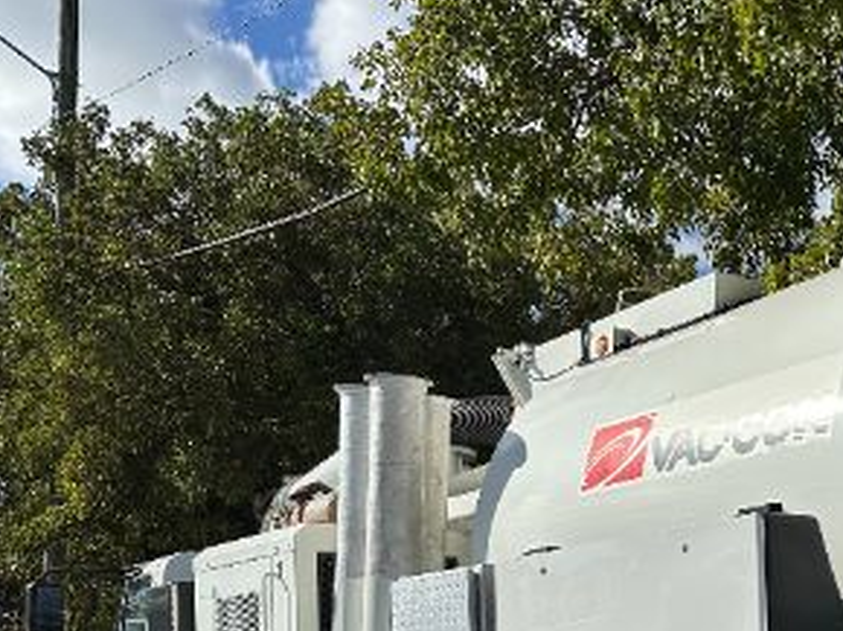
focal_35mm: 53
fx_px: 1290
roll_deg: +1.2
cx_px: 741
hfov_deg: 34.4
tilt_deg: +3.1
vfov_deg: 25.9
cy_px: 646
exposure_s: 1/7576
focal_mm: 6.86
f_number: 1.78
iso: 80
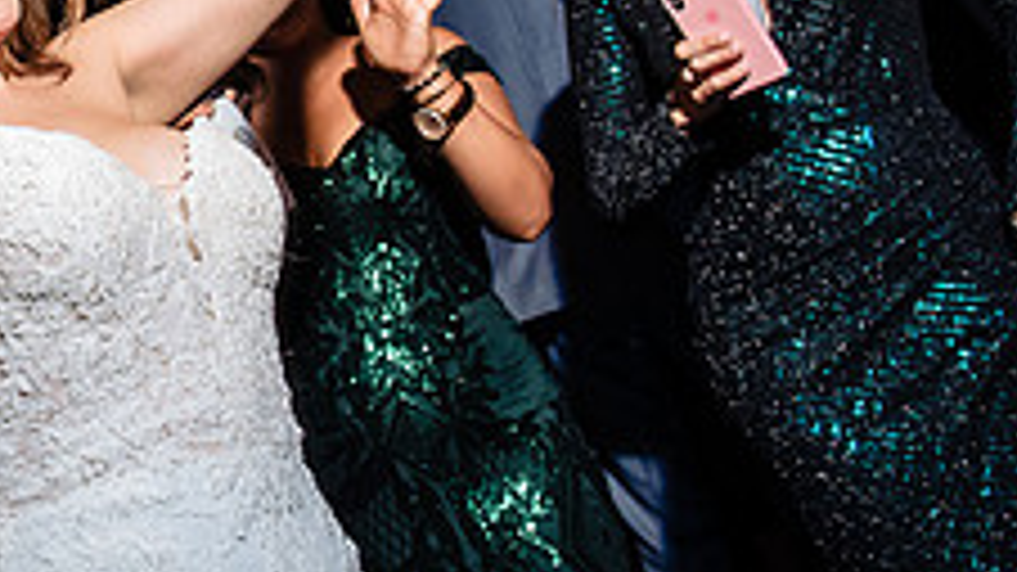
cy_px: 122
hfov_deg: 27.8
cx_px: 29
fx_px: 1941
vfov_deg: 16.6
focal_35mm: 72
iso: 2000
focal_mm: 24
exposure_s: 1/30
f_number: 7.1
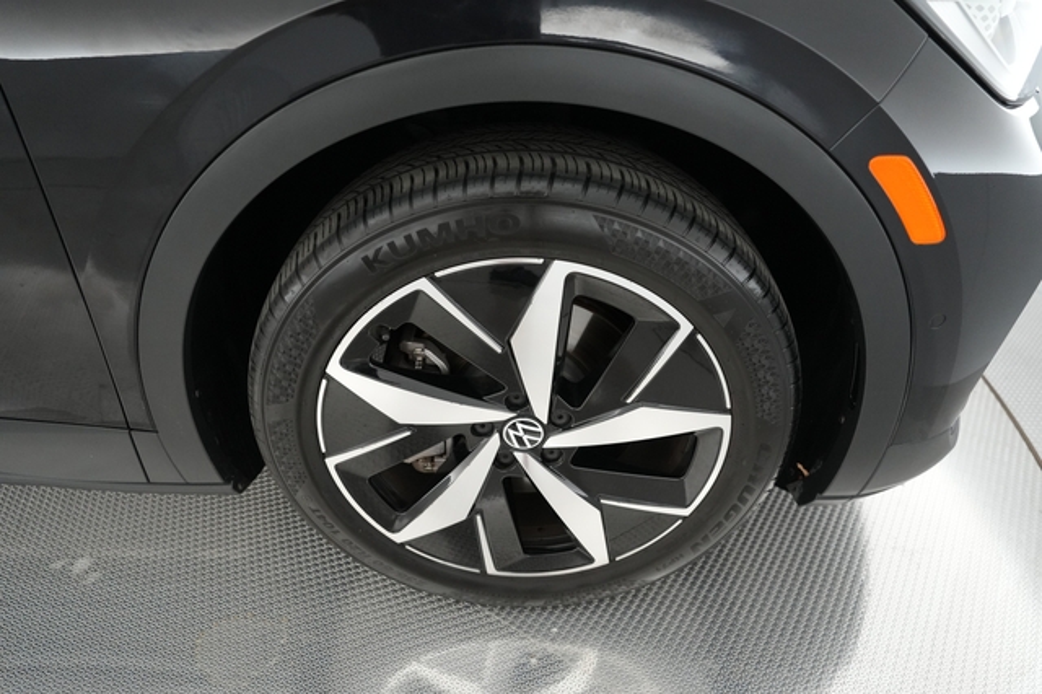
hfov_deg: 73.8
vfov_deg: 53.1
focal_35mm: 24
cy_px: 347
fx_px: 694
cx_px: 521
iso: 5000
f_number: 2.8
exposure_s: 1/250
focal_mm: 24
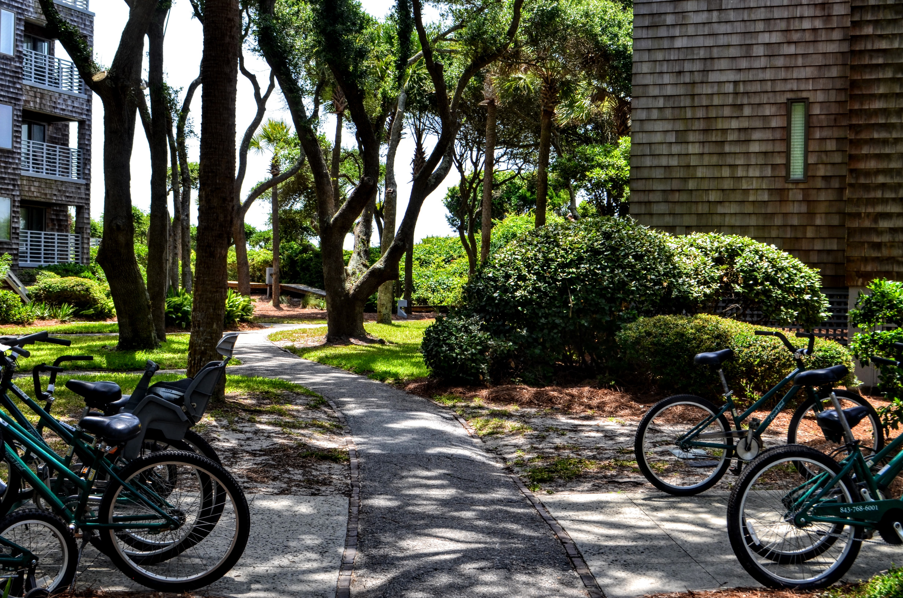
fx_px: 1202
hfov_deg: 41.2
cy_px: 299
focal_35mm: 48
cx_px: 452
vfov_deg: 28.0
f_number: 10
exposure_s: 1/80
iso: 200
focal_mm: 32
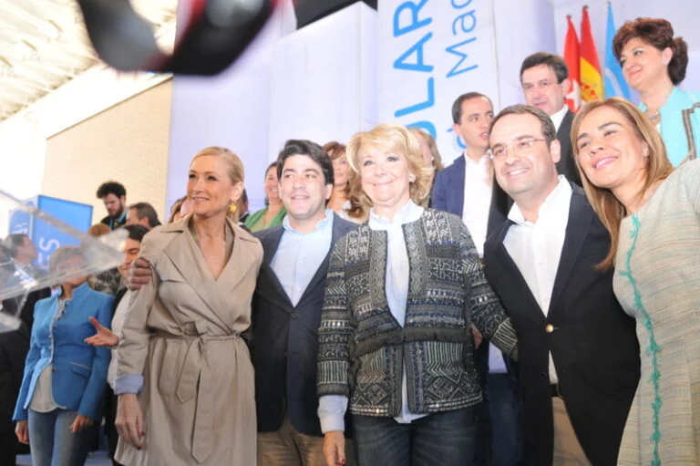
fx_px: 700
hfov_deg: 53.2
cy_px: 233
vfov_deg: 36.8
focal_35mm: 36
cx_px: 350
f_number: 2.8
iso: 400
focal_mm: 24
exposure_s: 1/160
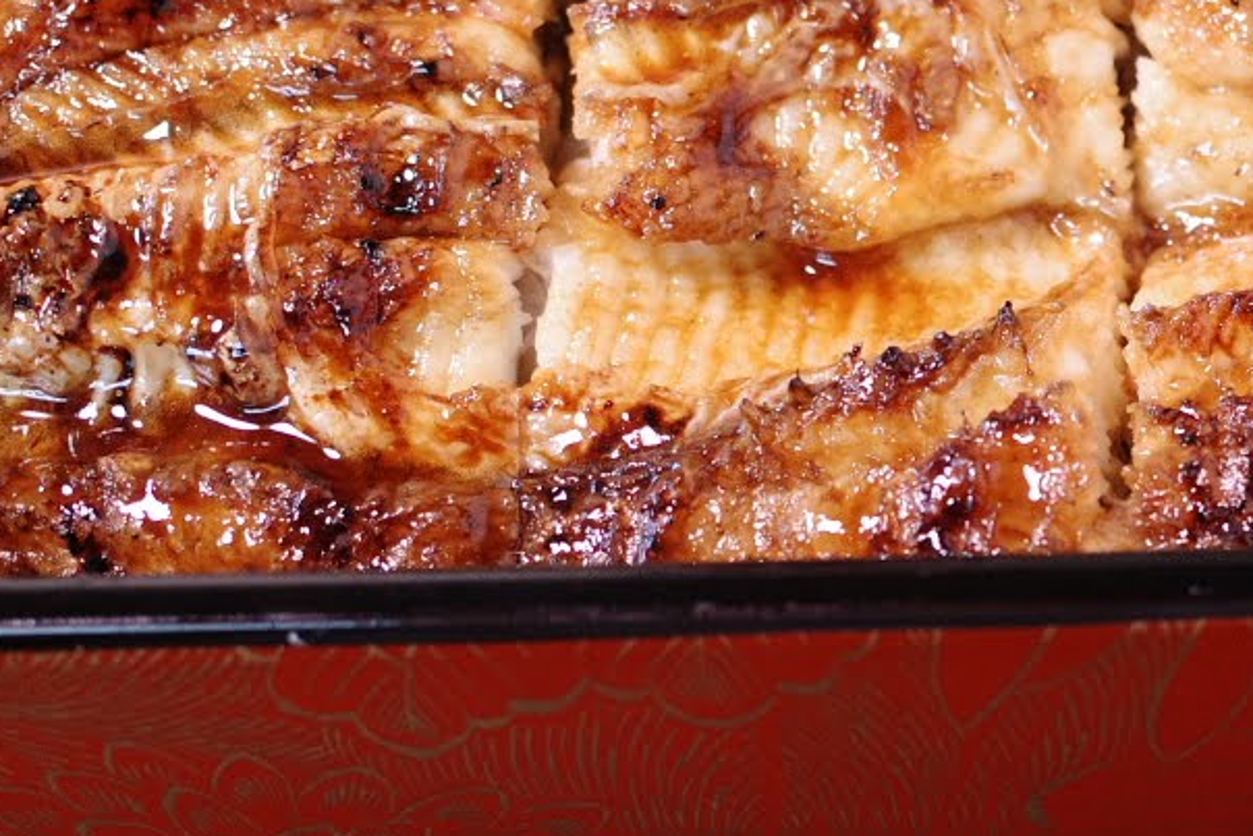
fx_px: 3098
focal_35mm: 89
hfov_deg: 21.8
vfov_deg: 15.2
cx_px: 1346
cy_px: 728
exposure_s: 1/30
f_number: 2.8
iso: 1600
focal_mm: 18.3
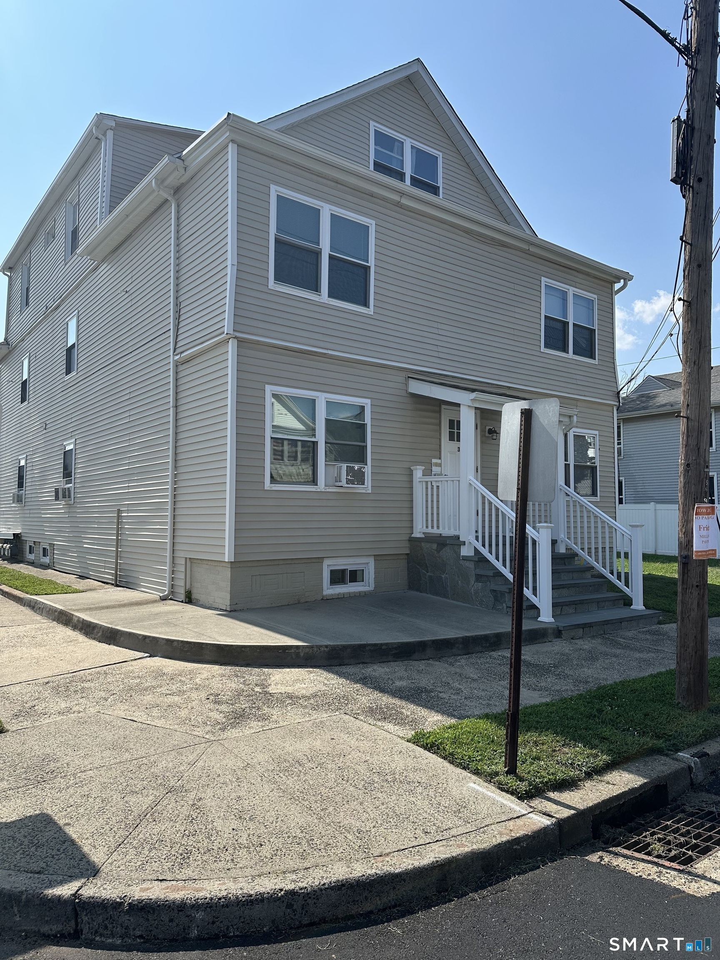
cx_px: 360
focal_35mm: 24
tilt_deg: +3.6
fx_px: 666
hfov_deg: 56.8
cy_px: 480
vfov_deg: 71.6
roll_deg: -0.8
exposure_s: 1/4348
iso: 80
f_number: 1.78
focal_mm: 6.86
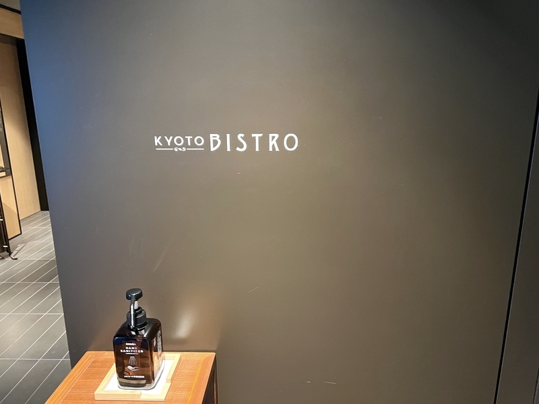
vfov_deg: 53.1
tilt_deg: -12.7
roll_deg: +0.7
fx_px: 405
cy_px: 202
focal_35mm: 26
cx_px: 270
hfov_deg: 67.3
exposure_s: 1/39
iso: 640
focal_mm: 5.7
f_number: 1.5
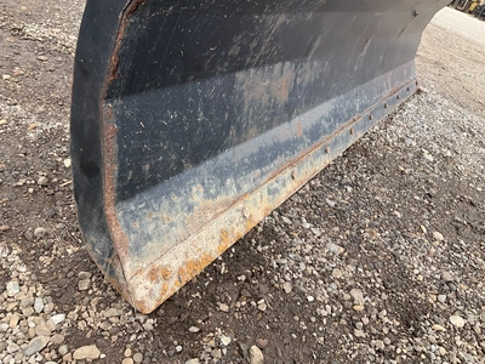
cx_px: 242
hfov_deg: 61.7
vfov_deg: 48.2
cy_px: 182
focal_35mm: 29
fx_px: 406
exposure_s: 1/386
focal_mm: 3
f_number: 1.8
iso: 25
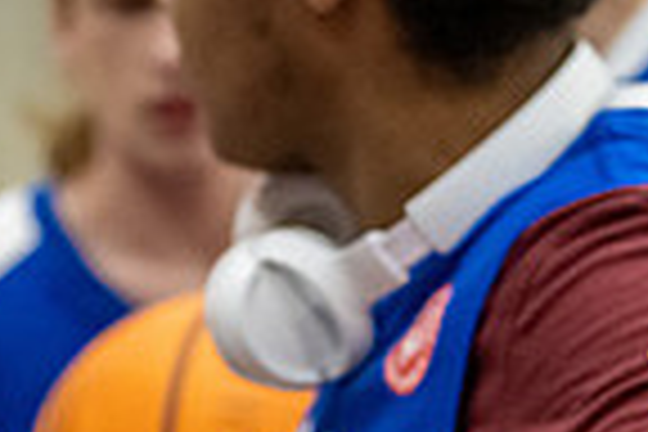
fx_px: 5796
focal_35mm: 322
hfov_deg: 6.4
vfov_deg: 4.2
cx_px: 506
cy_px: 872
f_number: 2.8
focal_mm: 70
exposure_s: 1/800
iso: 4500
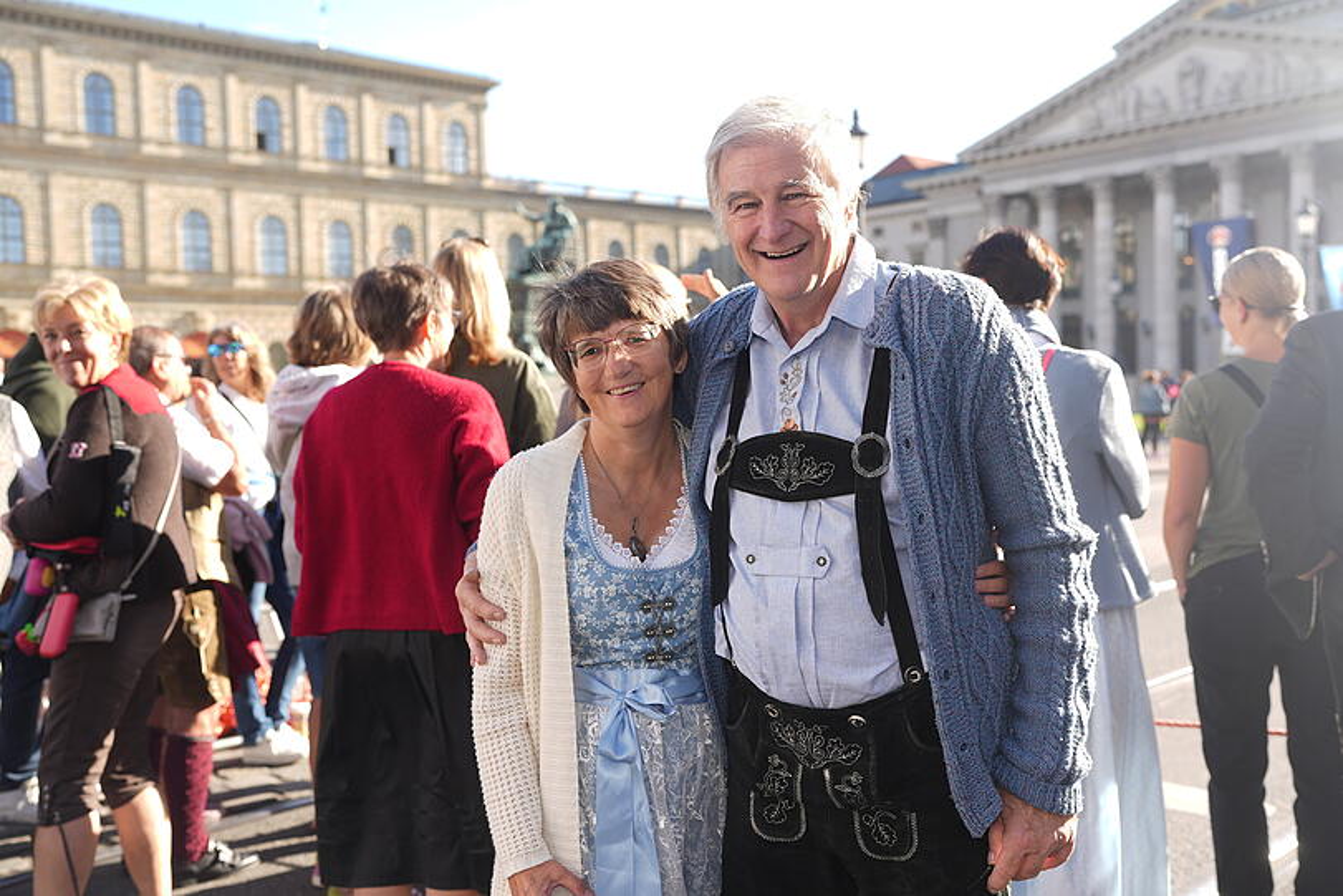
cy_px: 448
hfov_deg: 54.4
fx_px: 1306
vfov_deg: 37.9
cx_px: 672
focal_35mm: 35
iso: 50
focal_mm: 35
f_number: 3.2
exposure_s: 1/160
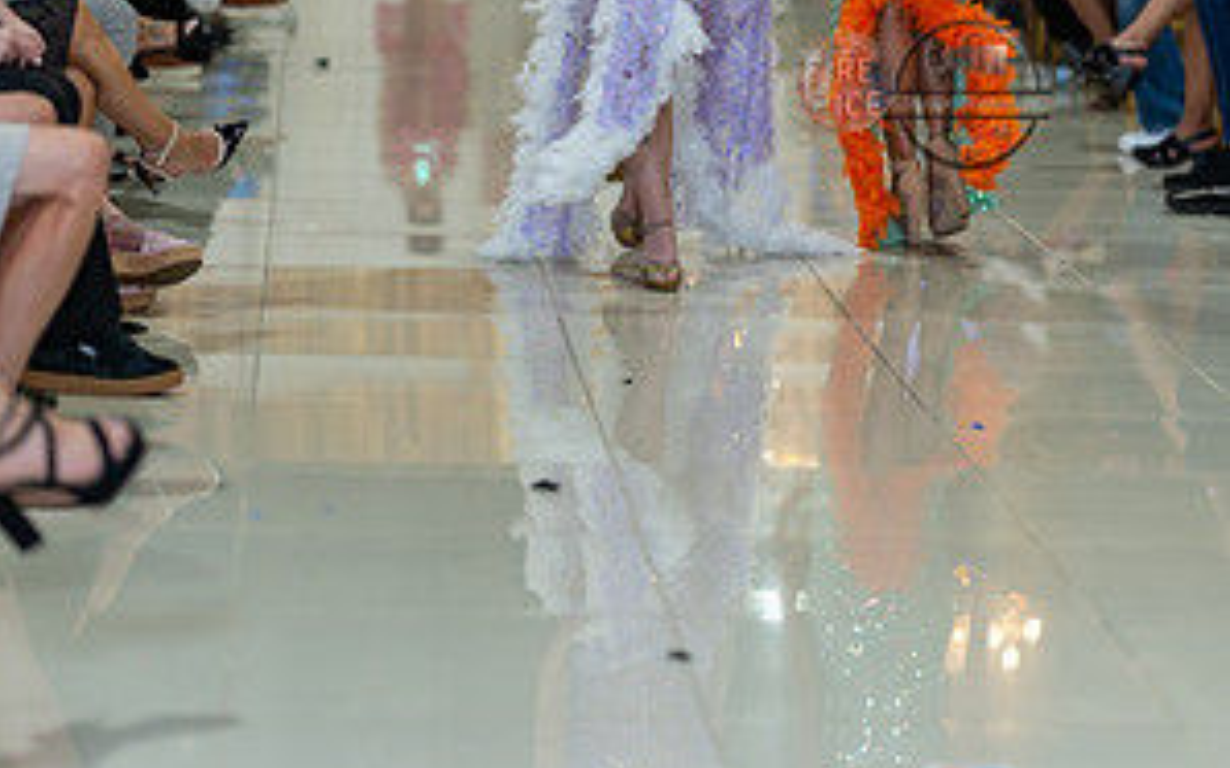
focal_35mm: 131
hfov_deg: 16.0
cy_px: 95
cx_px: 615
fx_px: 4390
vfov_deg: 10.0
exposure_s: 1/160
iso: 100
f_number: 1.4
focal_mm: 85
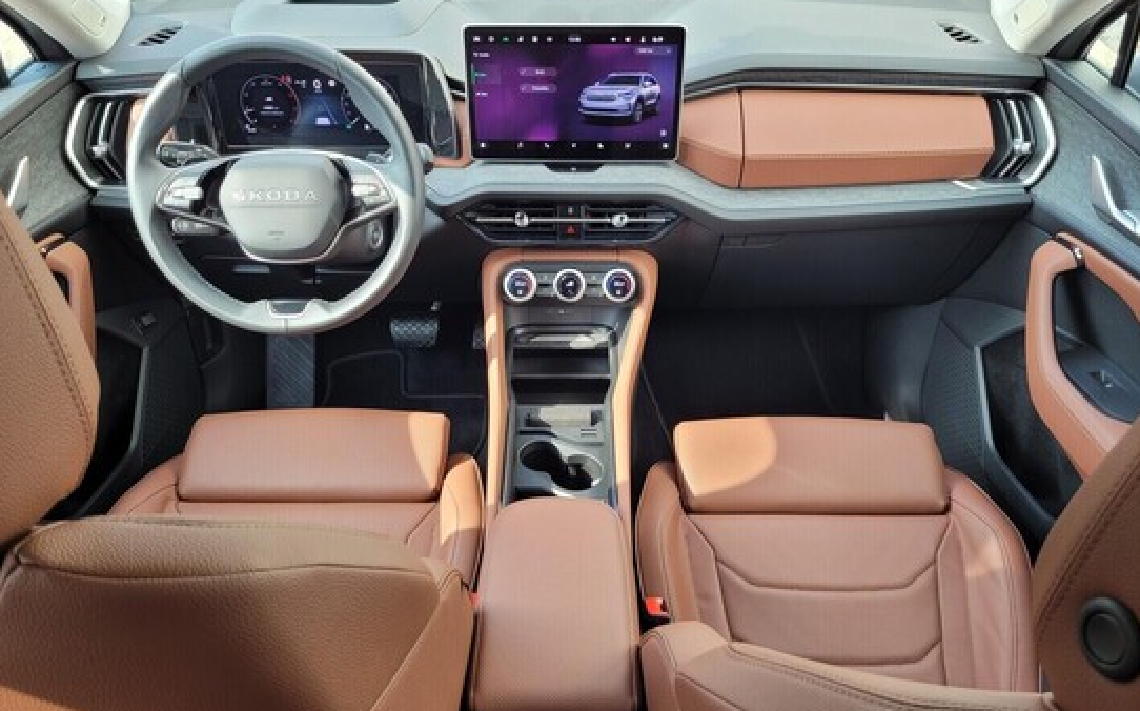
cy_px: 403
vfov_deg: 44.4
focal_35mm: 28
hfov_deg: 66.5
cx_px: 566
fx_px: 869
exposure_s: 1/107
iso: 40
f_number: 1.8
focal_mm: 5.4
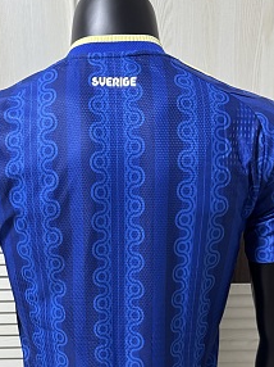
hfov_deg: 34.2
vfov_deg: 43.8
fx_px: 444
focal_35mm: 42
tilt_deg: -14.2
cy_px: 262
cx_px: 113
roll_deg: +1.1
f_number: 1.78
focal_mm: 6.76
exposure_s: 1/60
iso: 500
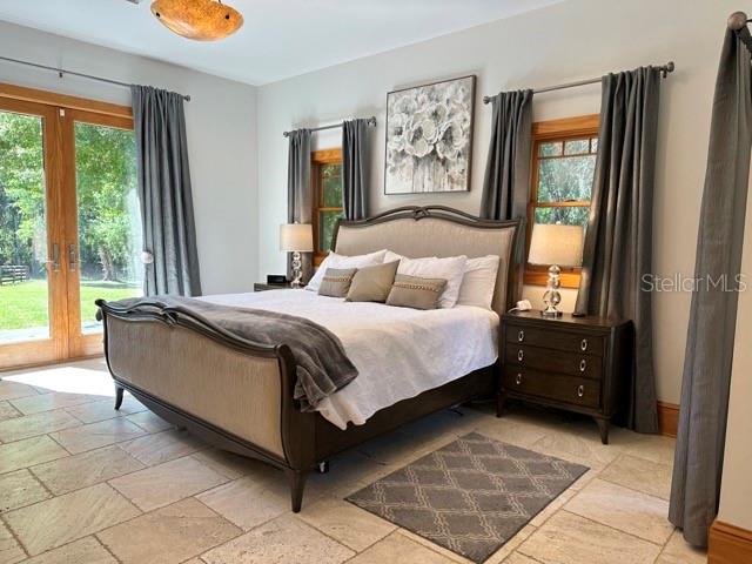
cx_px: 376
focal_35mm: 24
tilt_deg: -5.7
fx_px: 521
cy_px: 282
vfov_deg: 56.8
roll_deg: -0.8
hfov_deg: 71.6
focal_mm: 6.86
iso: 80
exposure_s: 1/120
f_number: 1.78
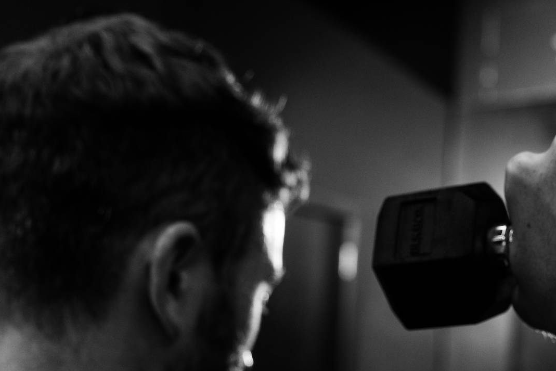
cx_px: 440
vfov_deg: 16.8
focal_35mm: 80
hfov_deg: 24.9
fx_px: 1237
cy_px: 328
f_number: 5
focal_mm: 44.6
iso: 1600
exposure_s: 1/160
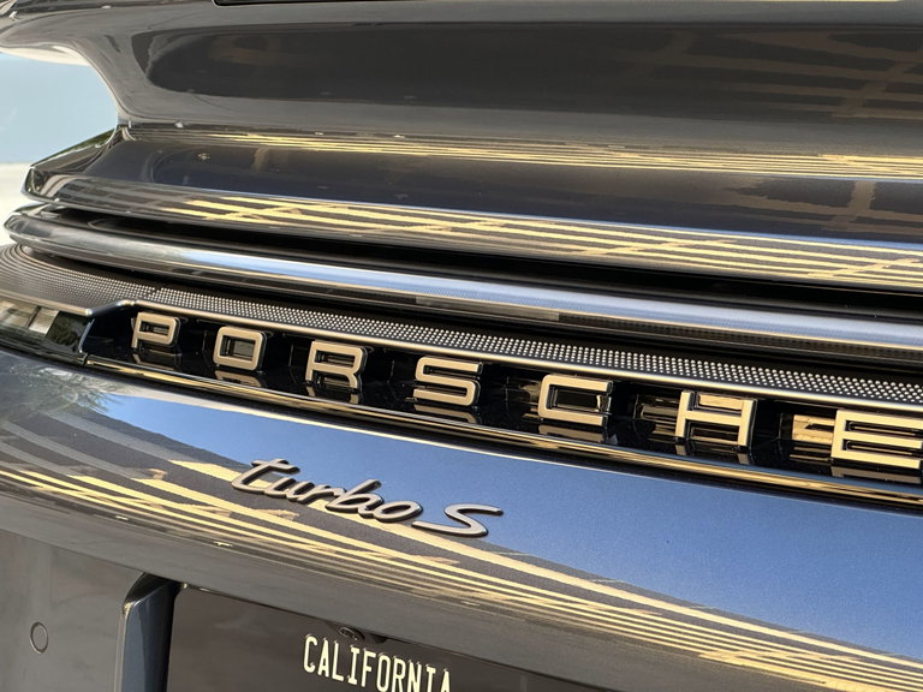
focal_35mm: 77
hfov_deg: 25.3
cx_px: 462
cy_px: 346
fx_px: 2053
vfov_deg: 19.1
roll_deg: -1.1
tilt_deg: -9.3
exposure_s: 1/78
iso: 250
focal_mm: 9
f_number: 2.8
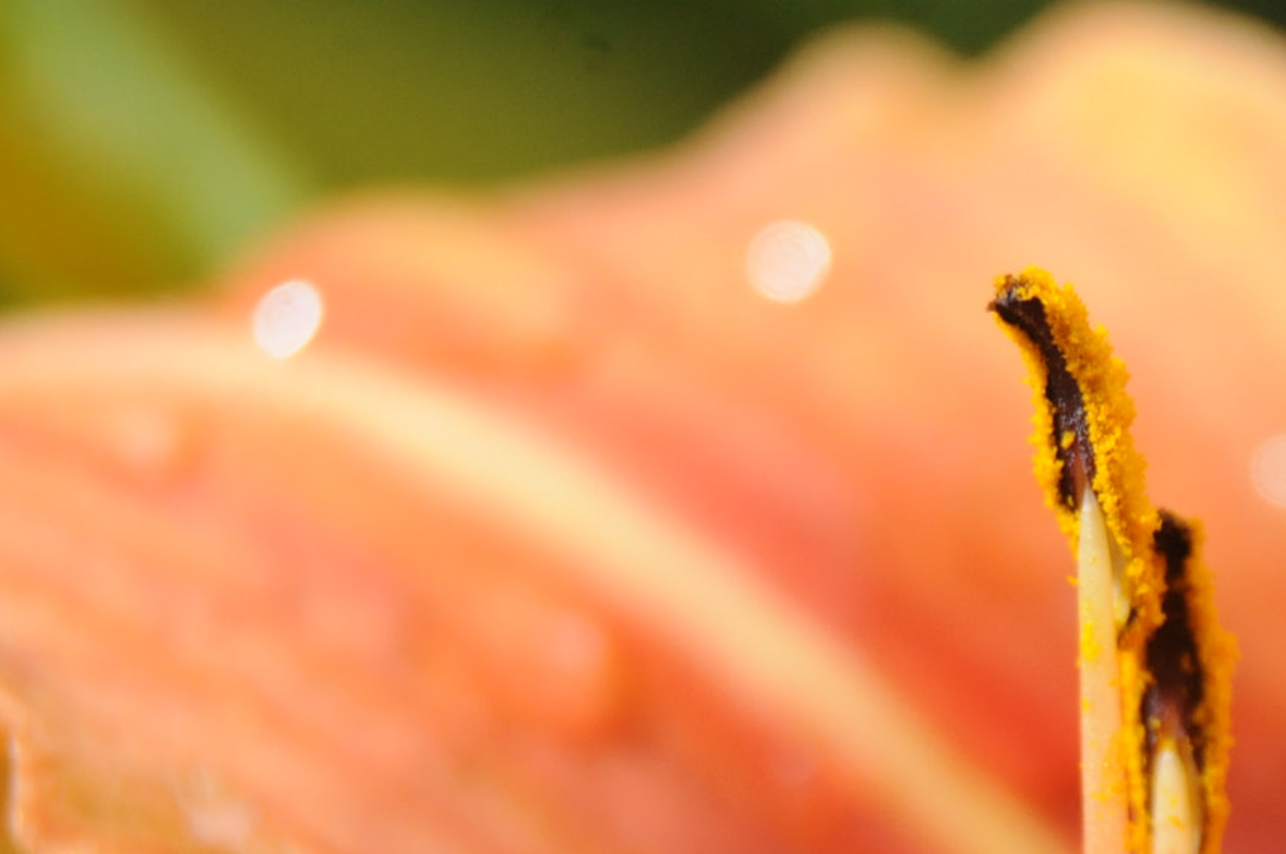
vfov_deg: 2.8
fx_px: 17312
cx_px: 1244
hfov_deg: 4.2
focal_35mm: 485
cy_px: 541
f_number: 5.6
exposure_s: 1/200
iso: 800
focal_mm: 135
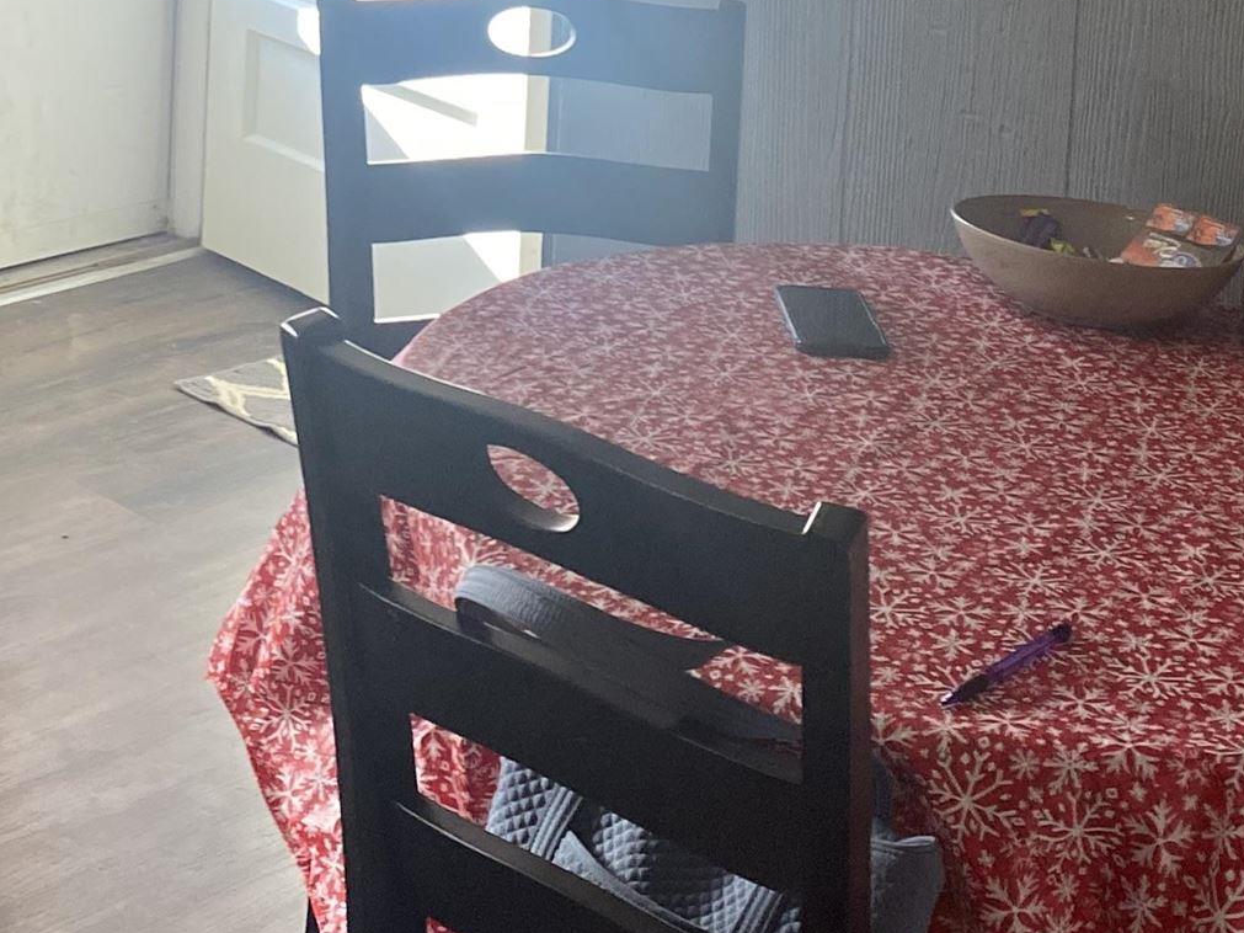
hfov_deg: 24.3
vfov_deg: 17.1
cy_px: -412
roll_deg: -2.5
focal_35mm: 79
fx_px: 2839
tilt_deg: -4.5
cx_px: 236
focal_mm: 4.25
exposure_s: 1/120
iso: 100
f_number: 1.8
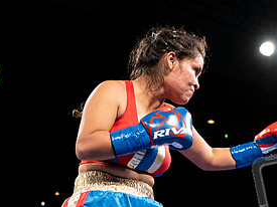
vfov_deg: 14.9
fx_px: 792
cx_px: 260
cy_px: 154
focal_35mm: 99
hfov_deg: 19.4
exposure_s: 1/800
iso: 4000
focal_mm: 43
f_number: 4
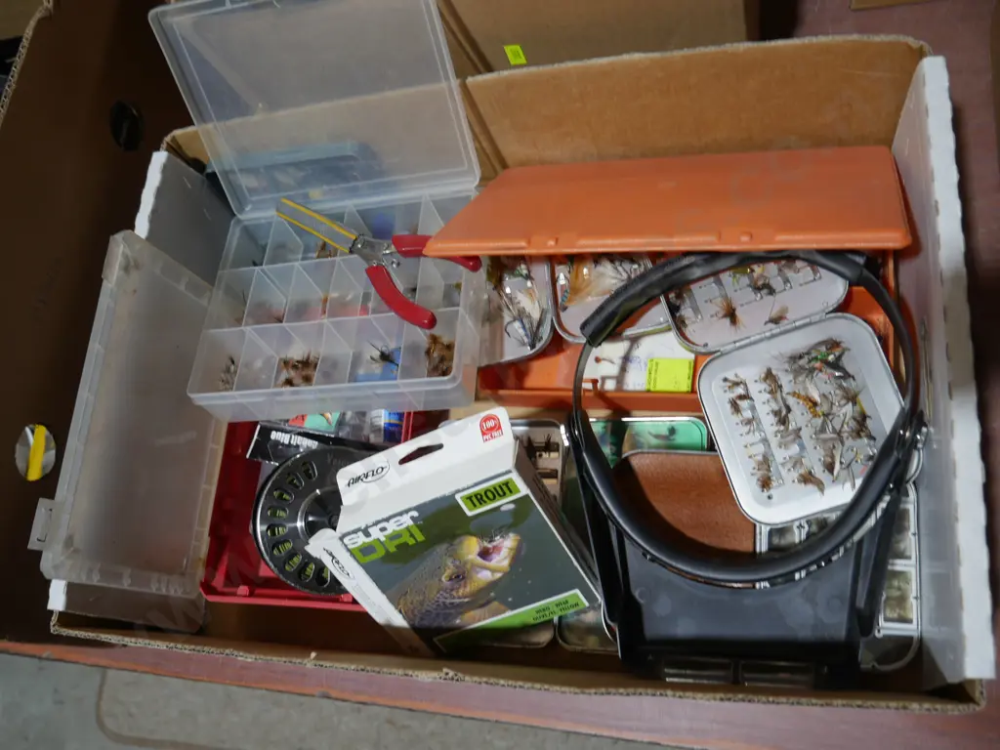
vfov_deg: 46.8
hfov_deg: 60.0
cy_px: 375
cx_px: 500
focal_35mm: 30
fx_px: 867
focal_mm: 15
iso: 200
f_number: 3.6
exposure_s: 1/60
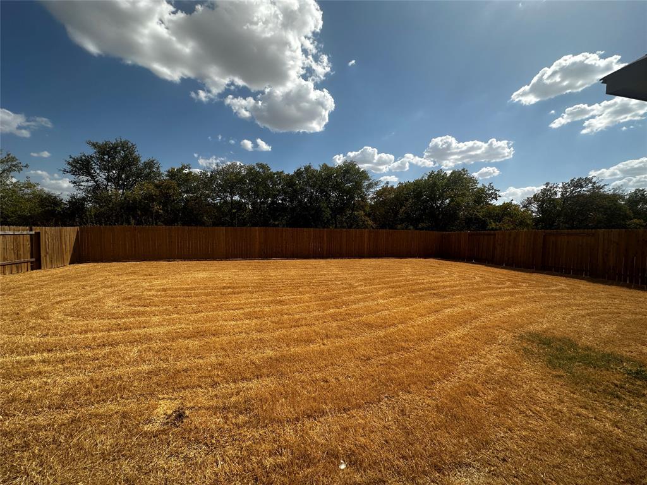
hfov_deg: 102.1
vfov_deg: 85.7
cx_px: 324
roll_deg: -1.8
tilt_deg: -3.8
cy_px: 242
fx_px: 262
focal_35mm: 14
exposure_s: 1/2882
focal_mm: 2.22
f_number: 2.2
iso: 50
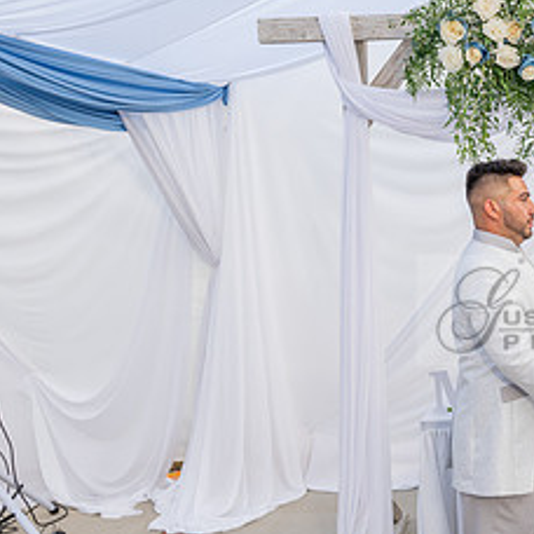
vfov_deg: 32.7
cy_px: 310
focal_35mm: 52
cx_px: 621
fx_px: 908
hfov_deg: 28.9
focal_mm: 24
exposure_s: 1/125
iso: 200
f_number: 6.3
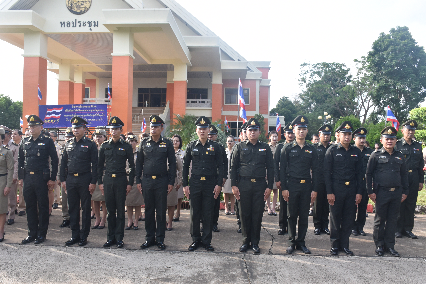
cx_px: 213
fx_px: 355
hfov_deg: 61.9
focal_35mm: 30
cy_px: 142
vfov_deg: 43.6
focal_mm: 20
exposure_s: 1/250
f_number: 8
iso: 400
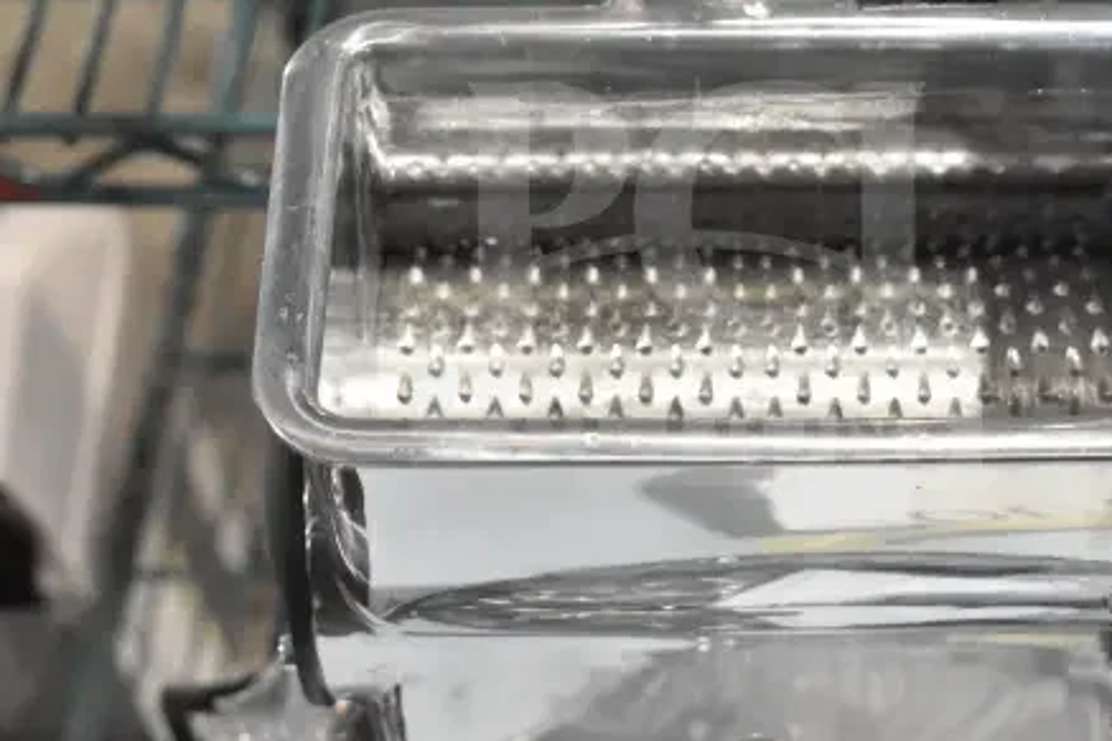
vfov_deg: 15.5
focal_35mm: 88
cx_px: 695
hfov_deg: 23.1
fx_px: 2717
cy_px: 284
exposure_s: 1/250
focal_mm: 42
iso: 6400
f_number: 8
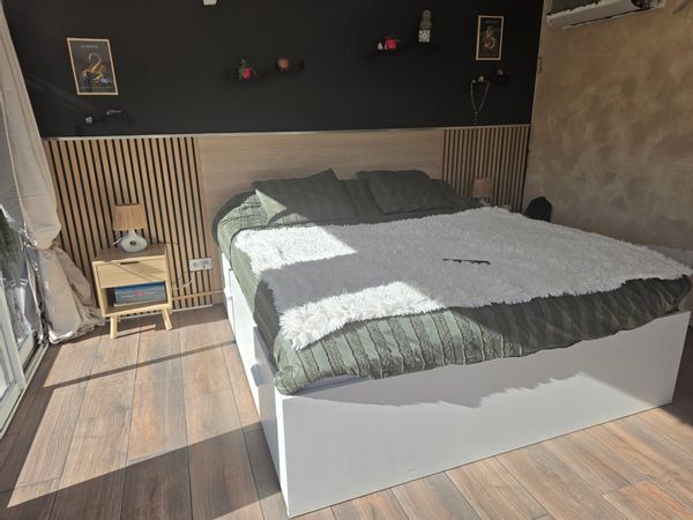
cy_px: 260
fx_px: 460
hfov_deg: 73.9
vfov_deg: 58.9
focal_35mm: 23
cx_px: 346
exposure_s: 1/3531
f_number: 1.7
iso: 80
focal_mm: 6.25
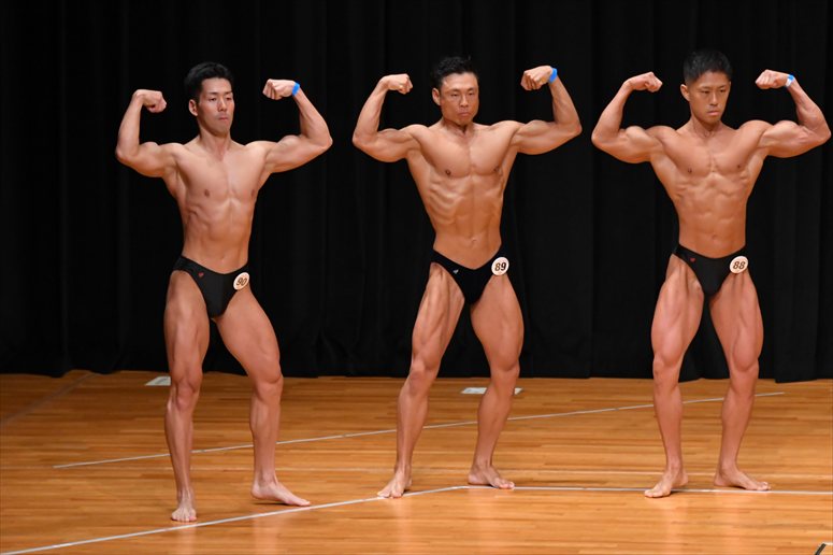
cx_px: 416
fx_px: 5898
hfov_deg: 8.1
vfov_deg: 5.4
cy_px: 278
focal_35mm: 255
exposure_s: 1/400
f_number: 5.6
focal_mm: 170
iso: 4000
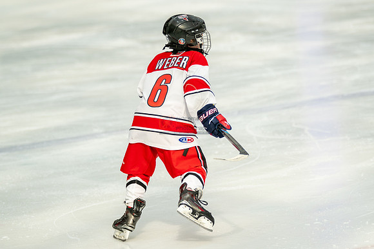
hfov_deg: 7.6
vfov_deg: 5.1
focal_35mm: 271
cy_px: 71
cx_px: 211
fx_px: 2813
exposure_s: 1/2500
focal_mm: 186
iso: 1600
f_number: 3.2
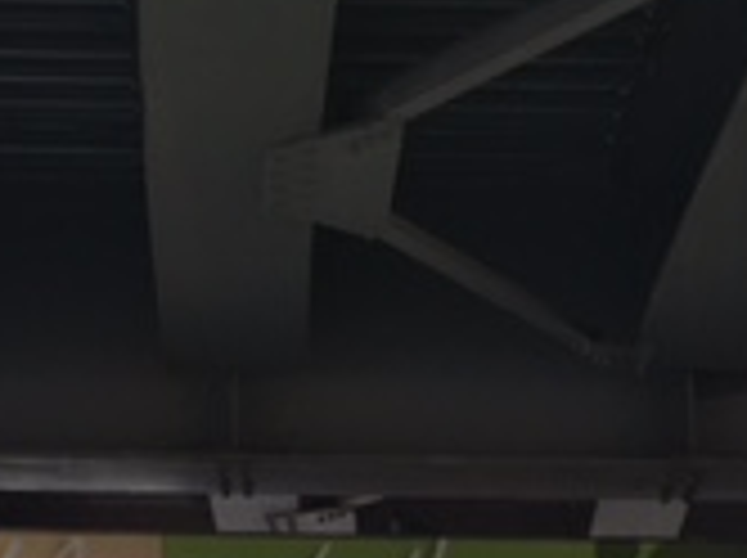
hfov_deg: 17.5
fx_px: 2413
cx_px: 238
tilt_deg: +4.6
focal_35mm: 112
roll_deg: +0.1
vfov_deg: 12.3
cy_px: 940
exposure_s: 1/40
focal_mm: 4.15
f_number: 2.2
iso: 25
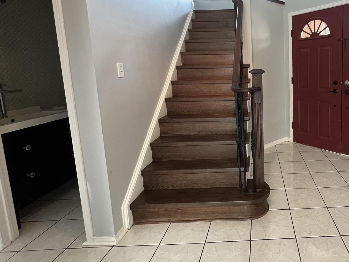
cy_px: 94
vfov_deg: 62.4
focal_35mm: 21
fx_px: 212
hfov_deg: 73.3
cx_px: 263
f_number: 1.8
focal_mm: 1.57
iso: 400
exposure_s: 1/60
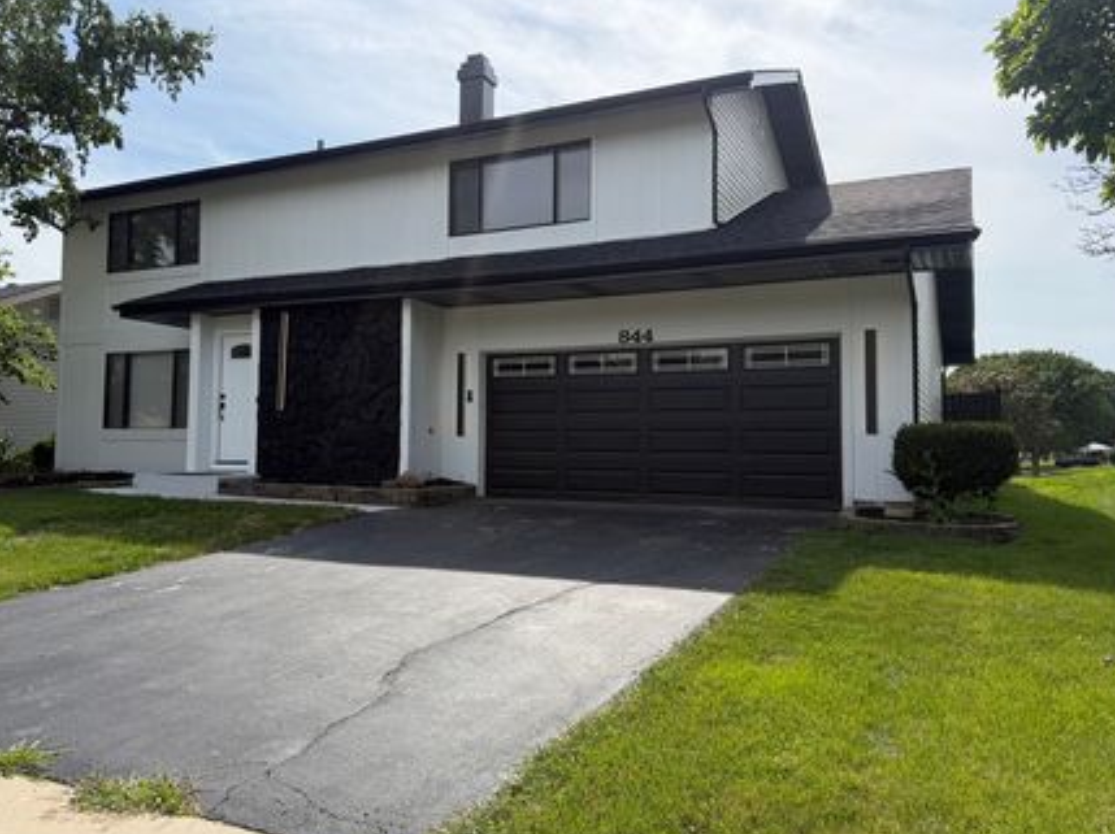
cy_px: 394
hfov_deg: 63.3
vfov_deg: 49.7
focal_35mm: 28
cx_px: 499
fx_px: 901
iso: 100
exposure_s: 1/6173
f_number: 1.78
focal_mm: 6.76
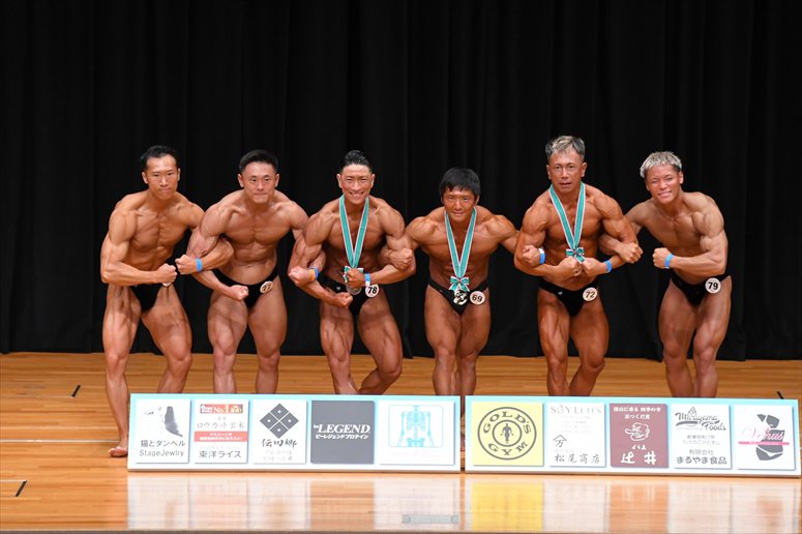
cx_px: 401
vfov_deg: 6.8
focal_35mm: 202
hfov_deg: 10.2
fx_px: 4498
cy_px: 267
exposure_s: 1/400
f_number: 5.6
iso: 3200
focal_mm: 135
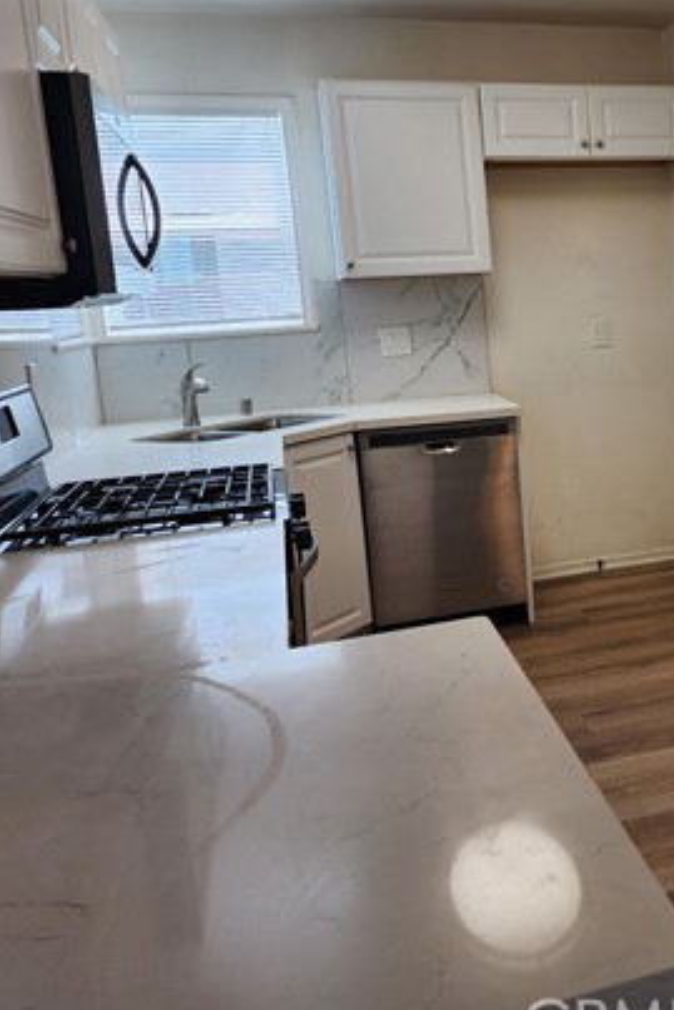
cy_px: 456
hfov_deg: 32.2
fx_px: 1066
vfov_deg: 50.6
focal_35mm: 38
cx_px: 682
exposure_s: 1/120
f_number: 1.8
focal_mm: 6.4
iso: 50
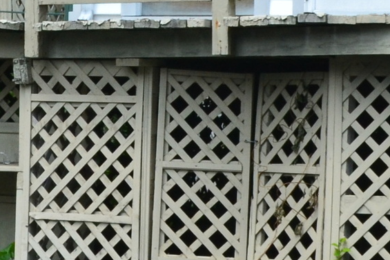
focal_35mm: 163
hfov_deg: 12.6
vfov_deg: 8.4
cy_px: -34
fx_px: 1766
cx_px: 130
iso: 400
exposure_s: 1/320
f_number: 10
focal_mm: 20
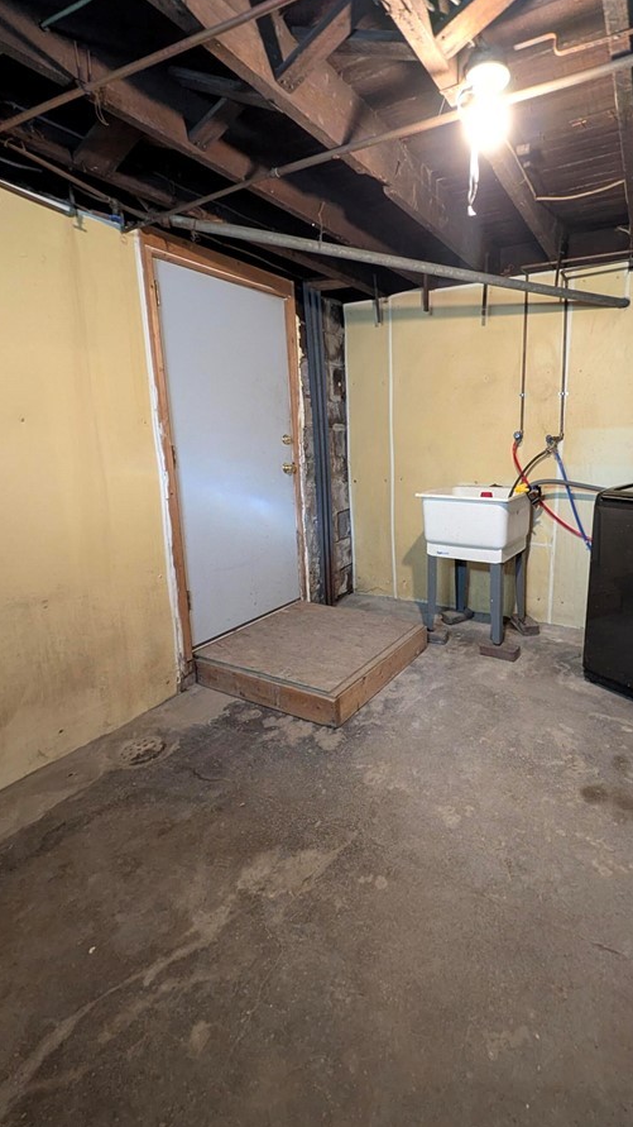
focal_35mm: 15
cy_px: 533
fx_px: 448
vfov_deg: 102.9
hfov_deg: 69.5
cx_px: 392
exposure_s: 1/24
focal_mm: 2.23
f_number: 1.95
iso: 749
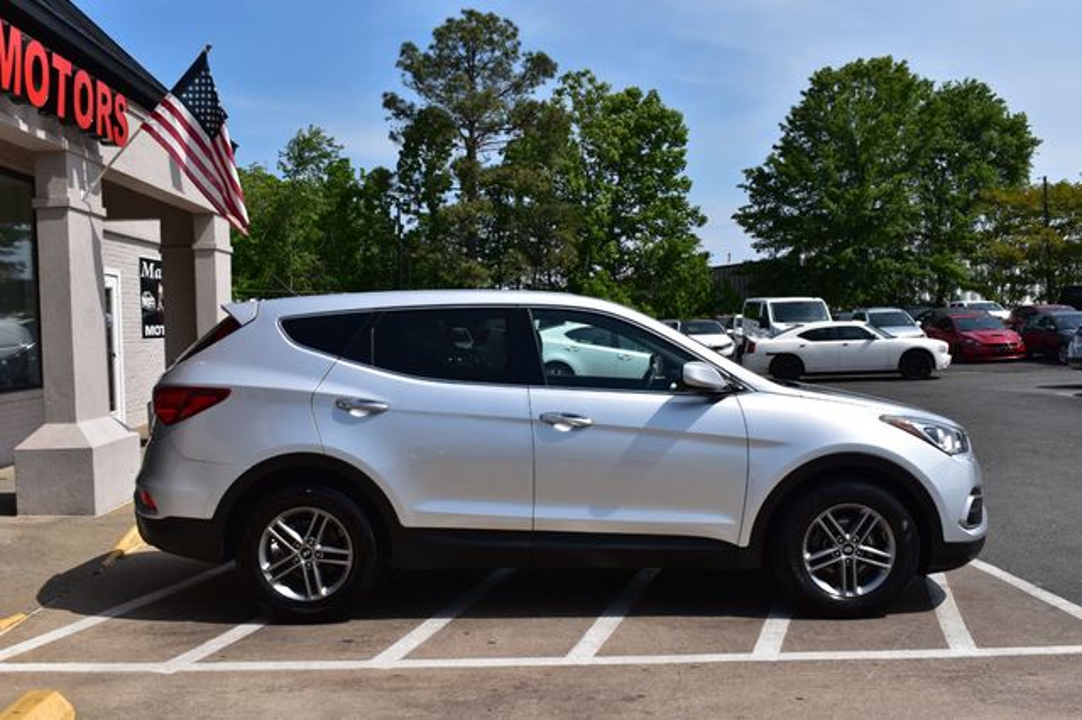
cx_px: 541
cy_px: 360
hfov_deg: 49.6
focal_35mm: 39
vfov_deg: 34.2
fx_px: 1172
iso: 200
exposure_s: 1/500
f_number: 11
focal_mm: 26
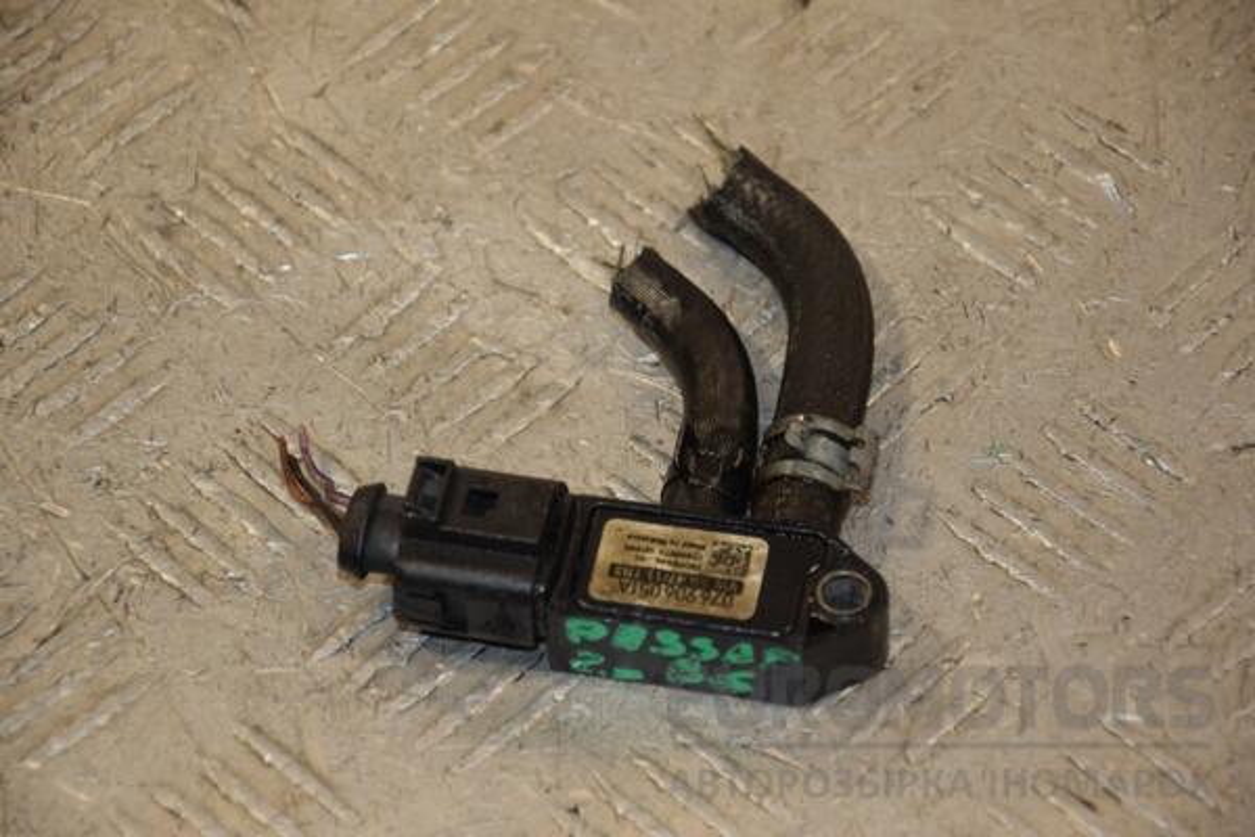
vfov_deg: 8.7
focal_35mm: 158
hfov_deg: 13.0
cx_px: 628
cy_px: 418
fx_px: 5490
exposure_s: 1/160
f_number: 5.6
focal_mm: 105
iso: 800
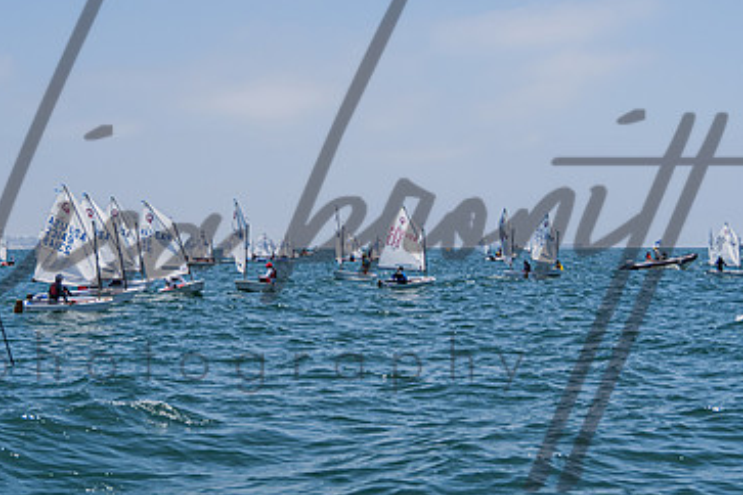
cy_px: 281
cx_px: 318
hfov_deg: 24.2
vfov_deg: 16.3
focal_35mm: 84
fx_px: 1734
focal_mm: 43
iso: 250
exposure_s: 1/2000
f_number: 5
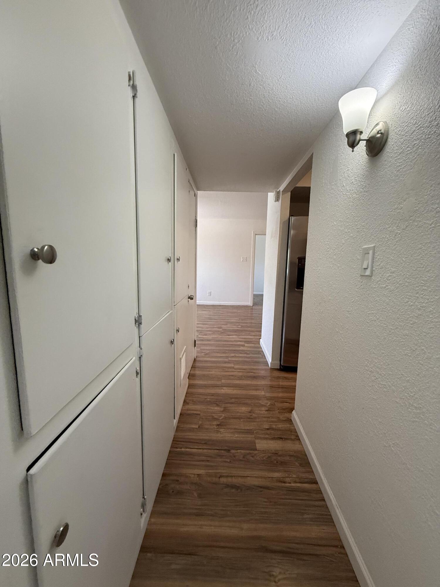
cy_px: 294
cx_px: 220
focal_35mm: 14
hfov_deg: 85.7
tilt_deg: -9.2
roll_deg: -2.4
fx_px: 237
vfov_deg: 102.1
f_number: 2.2
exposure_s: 1/120
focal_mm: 2.22
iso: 320
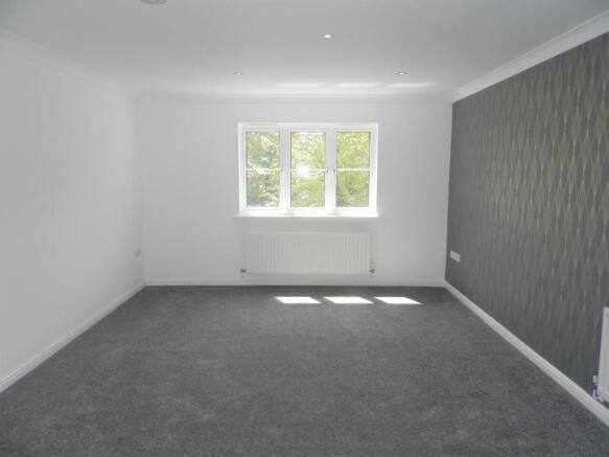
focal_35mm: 25
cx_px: 304
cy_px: 228
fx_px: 440
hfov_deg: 69.4
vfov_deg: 54.9
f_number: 3.1
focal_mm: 4.5
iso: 80
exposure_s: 1/160
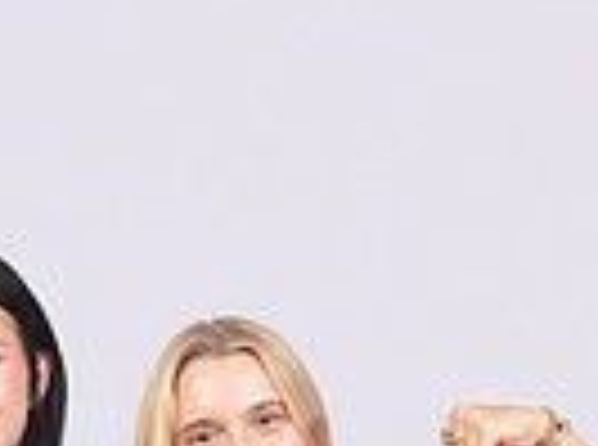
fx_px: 2360
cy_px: 991
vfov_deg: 9.8
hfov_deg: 14.3
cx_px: 94
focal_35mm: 137
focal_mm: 42
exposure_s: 1/200
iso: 160
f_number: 7.1
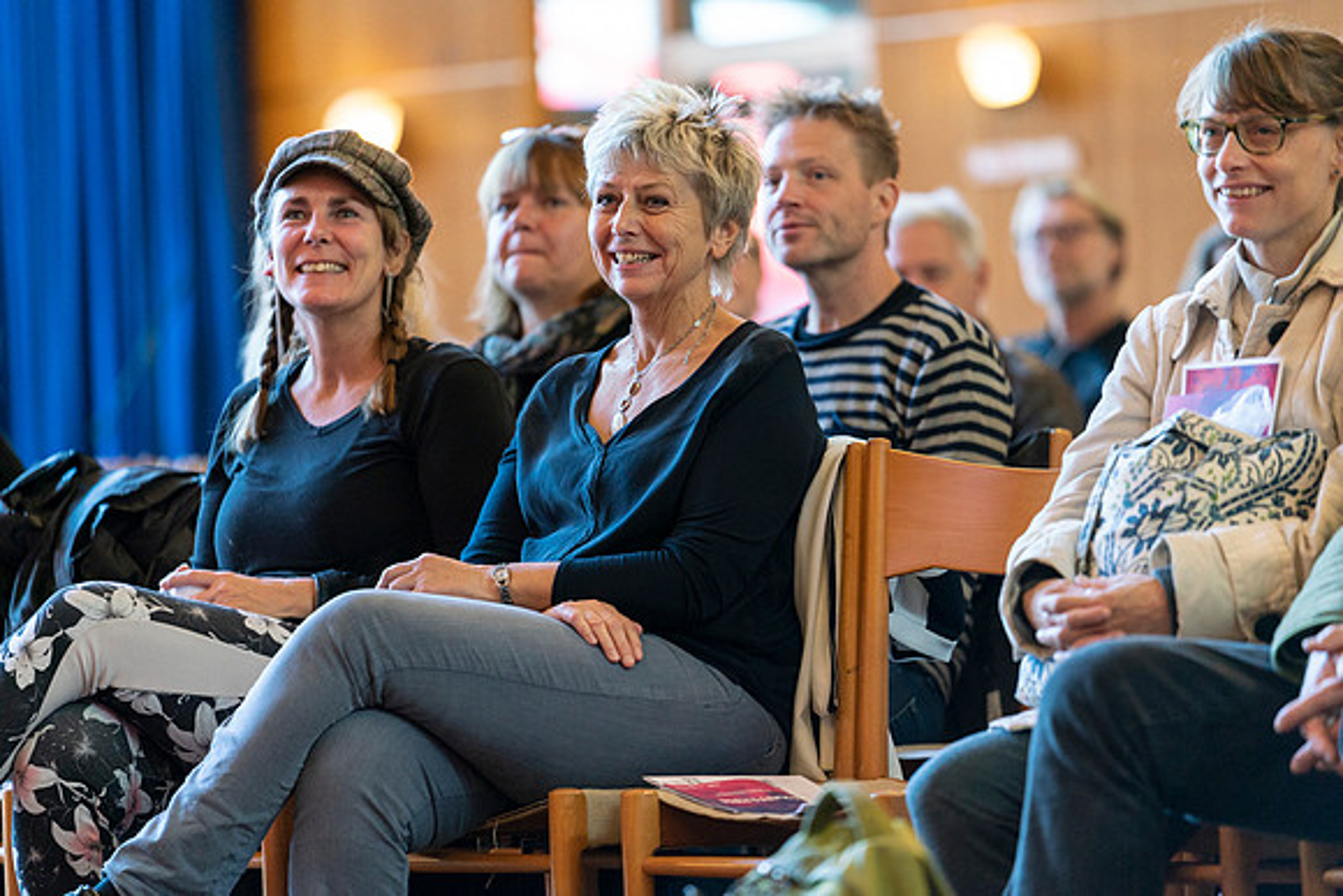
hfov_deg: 10.3
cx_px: 672
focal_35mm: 200
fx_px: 7463
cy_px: 448
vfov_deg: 6.9
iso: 2000
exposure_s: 1/320
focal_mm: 200
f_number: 2.8
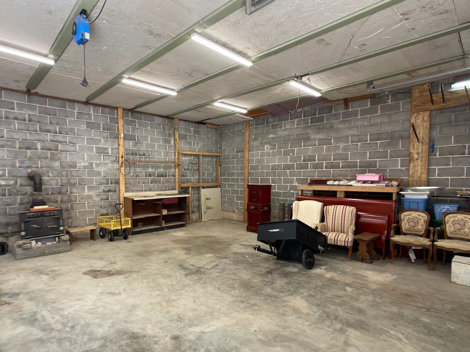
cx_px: 203
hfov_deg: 59.7
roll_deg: +0.0
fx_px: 407
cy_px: 190
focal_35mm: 30
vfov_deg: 46.8
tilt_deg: -4.2
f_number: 1.6
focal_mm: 5.1
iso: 80
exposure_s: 1/60
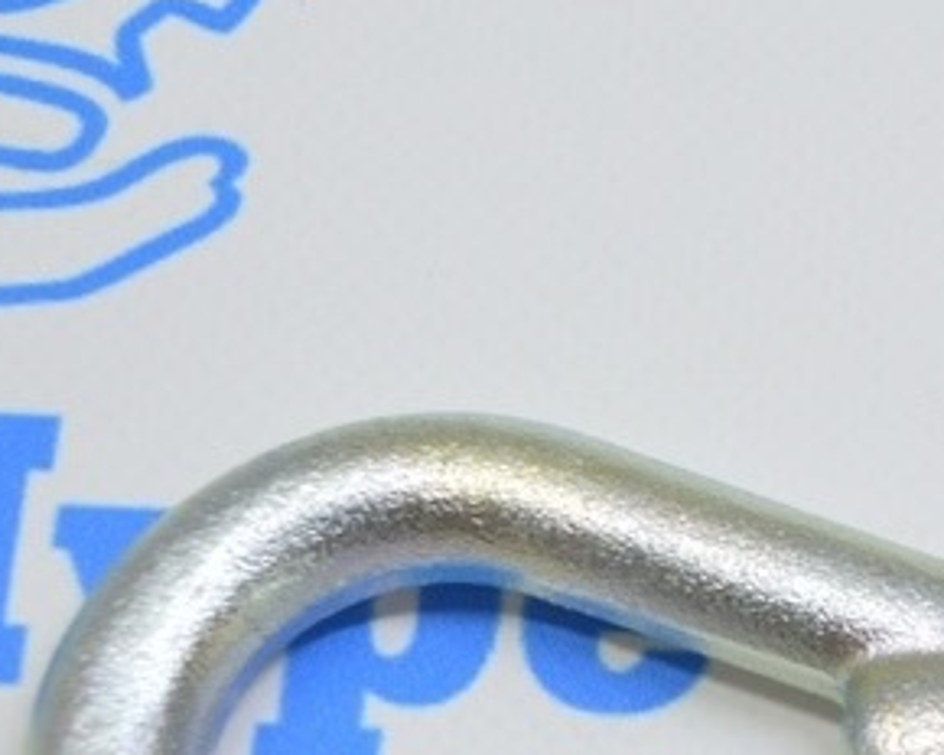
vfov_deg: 8.9
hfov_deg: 10.7
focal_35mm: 174
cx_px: 1462
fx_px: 4852
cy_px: 457
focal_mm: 35
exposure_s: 1/25
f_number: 5.6
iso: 400
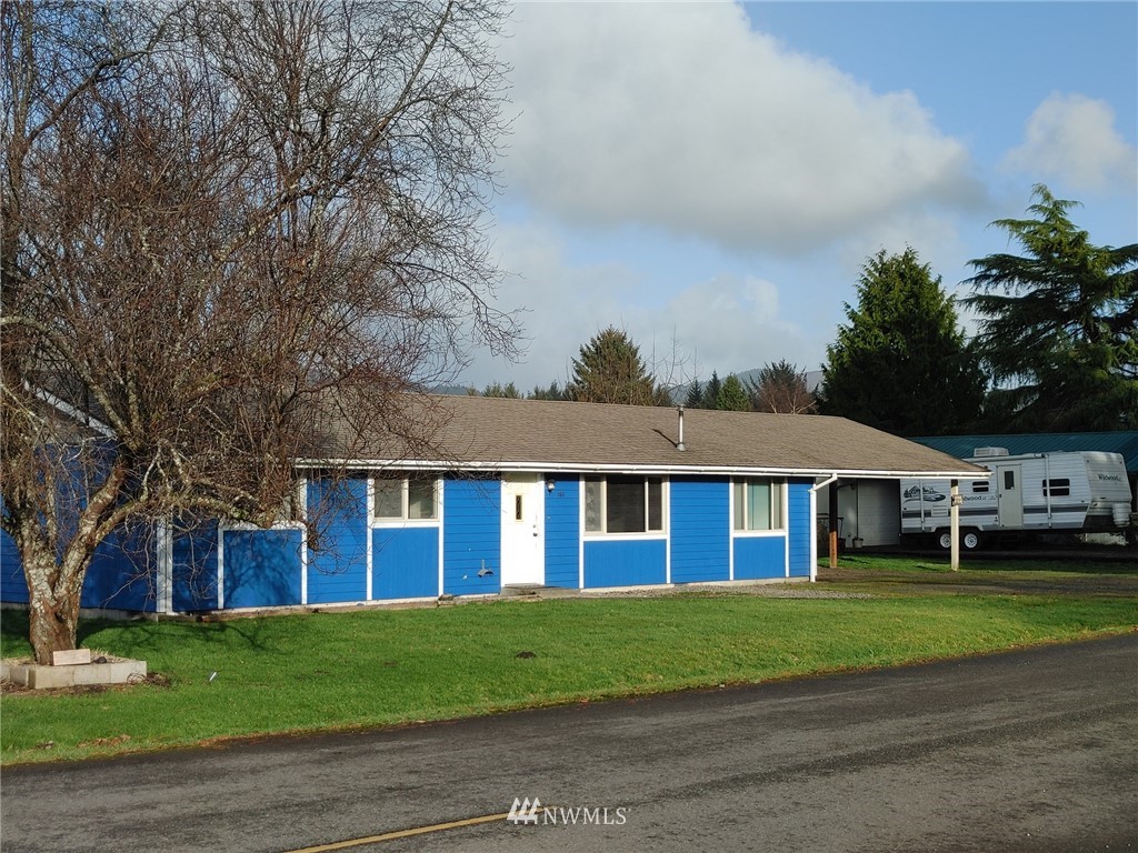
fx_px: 1709
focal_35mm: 52
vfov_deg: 28.0
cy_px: 426
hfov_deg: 36.8
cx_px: 569
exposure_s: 1/1124
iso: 50
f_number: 1.8
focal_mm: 5.58
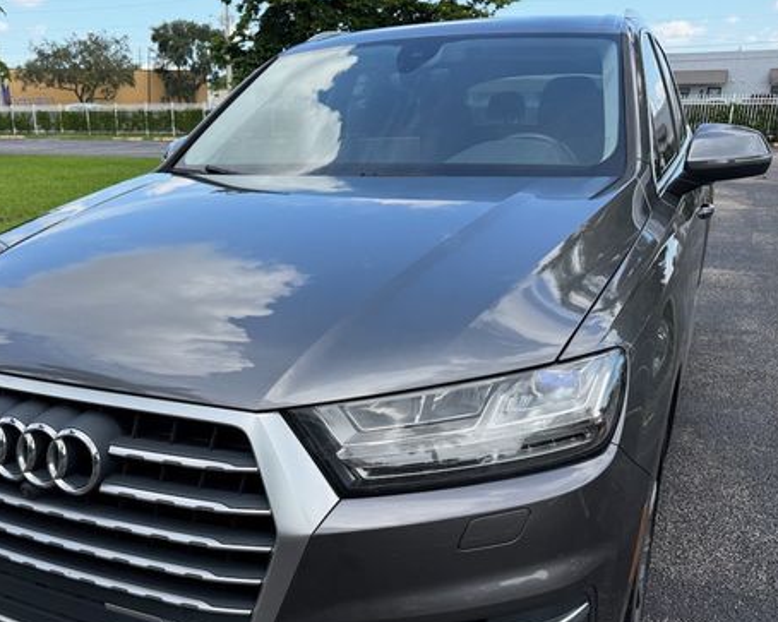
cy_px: 398
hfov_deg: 53.7
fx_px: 760
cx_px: 296
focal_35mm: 33
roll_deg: +1.1
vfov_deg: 44.1
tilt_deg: -18.8
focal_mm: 6.76
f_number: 1.78
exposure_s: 1/1292
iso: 80
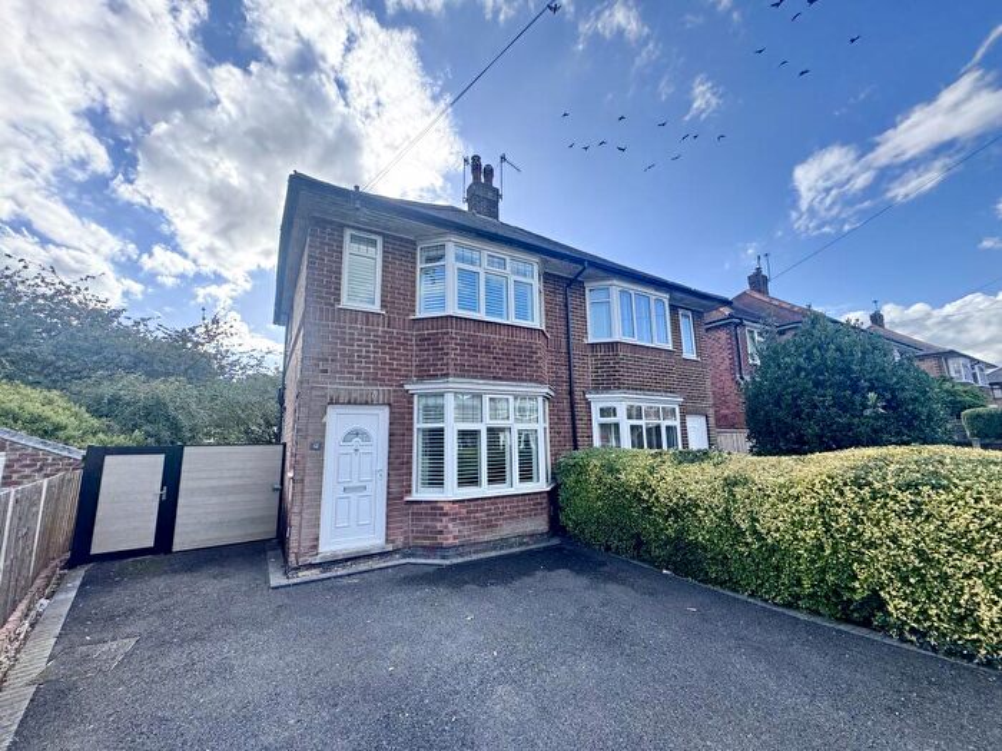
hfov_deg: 102.1
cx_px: 501
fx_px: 405
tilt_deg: +10.5
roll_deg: +0.8
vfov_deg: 85.7
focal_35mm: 14
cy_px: 376
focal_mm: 2.22
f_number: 2.2
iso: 50
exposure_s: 1/525
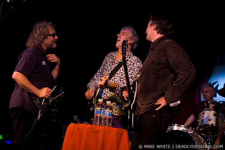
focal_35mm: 52
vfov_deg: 25.7
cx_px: 112
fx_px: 328
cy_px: 75
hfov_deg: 37.9
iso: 800
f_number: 2.8
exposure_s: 1/40
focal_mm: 35
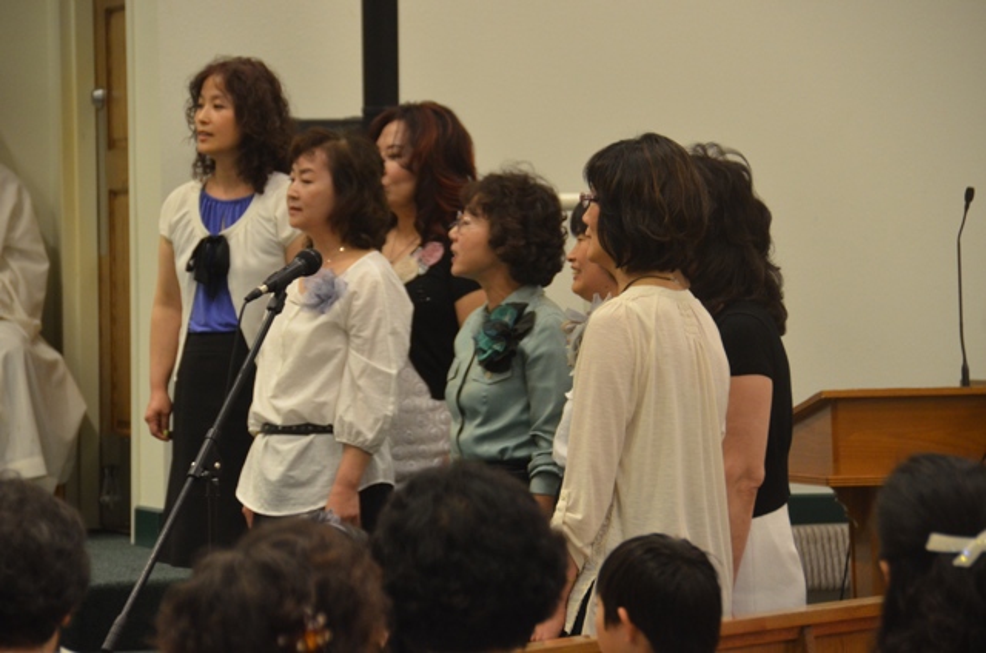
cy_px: 326
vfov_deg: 6.8
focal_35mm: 202
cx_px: 493
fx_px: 5535
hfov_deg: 10.2
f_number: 5.6
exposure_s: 1/25
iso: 1600
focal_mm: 135
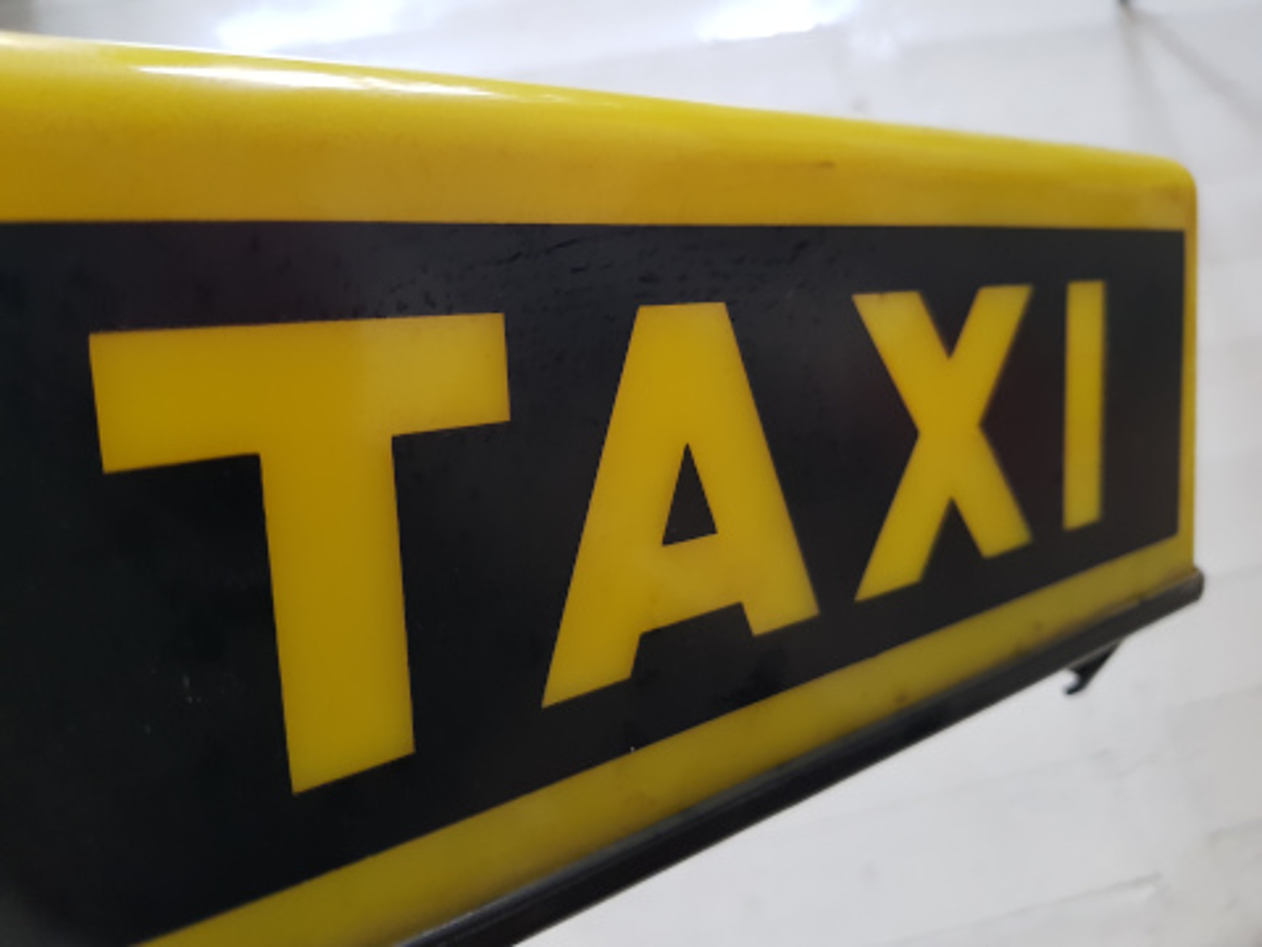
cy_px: 474
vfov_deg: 53.1
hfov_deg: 67.3
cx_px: 631
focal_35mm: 26
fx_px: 948
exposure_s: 1/30
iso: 160
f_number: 1.7
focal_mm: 4.2
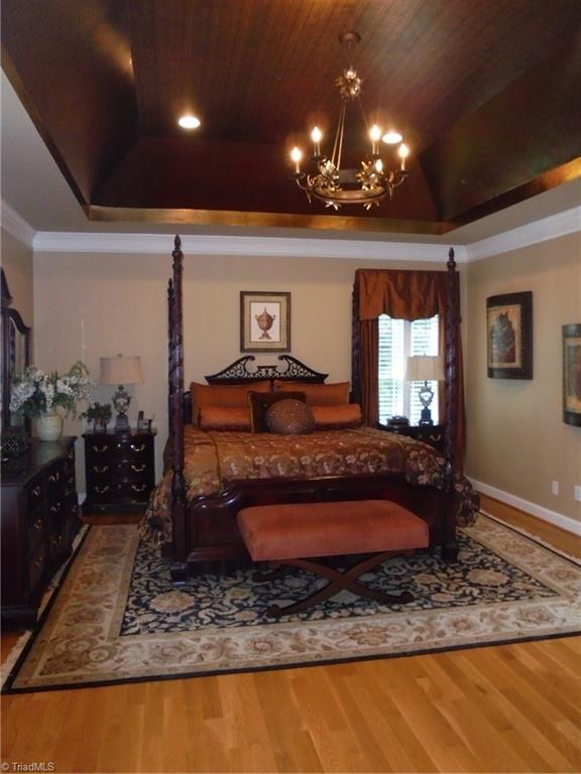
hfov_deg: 53.1
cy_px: 387
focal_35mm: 26
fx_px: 582
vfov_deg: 67.3
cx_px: 290
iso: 500
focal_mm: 4.6
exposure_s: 1/30
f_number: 3.5
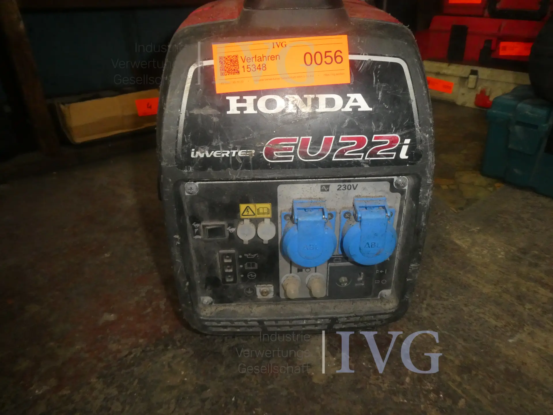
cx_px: 276
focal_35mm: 24
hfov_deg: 71.6
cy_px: 208
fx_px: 383
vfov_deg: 56.8
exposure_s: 1/60
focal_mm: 4.3
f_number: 3.3
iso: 800
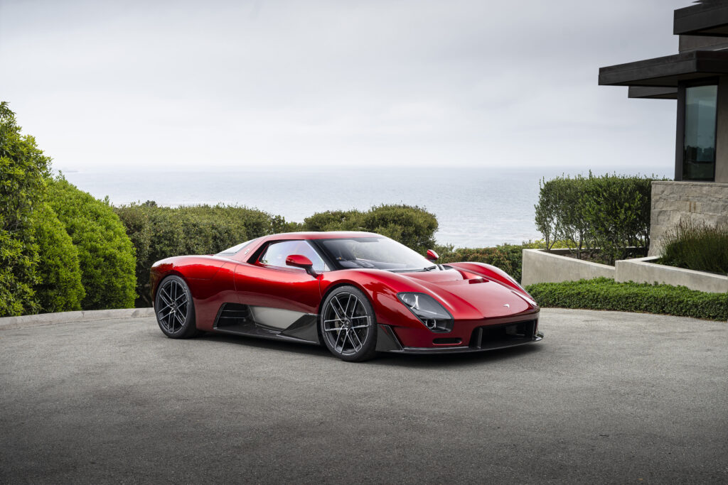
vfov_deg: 31.9
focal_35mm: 42
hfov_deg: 46.4
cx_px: 364
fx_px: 849
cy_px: 242
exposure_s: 1/200
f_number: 5.6
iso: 100
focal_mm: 42
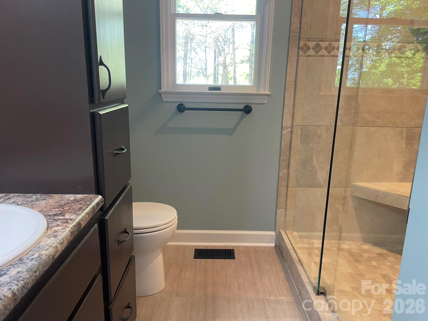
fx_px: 321
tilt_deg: -12.8
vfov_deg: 53.1
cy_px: 160
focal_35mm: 26
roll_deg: -0.8
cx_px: 214
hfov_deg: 67.3
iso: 125
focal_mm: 4.2
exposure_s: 1/60
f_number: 1.6
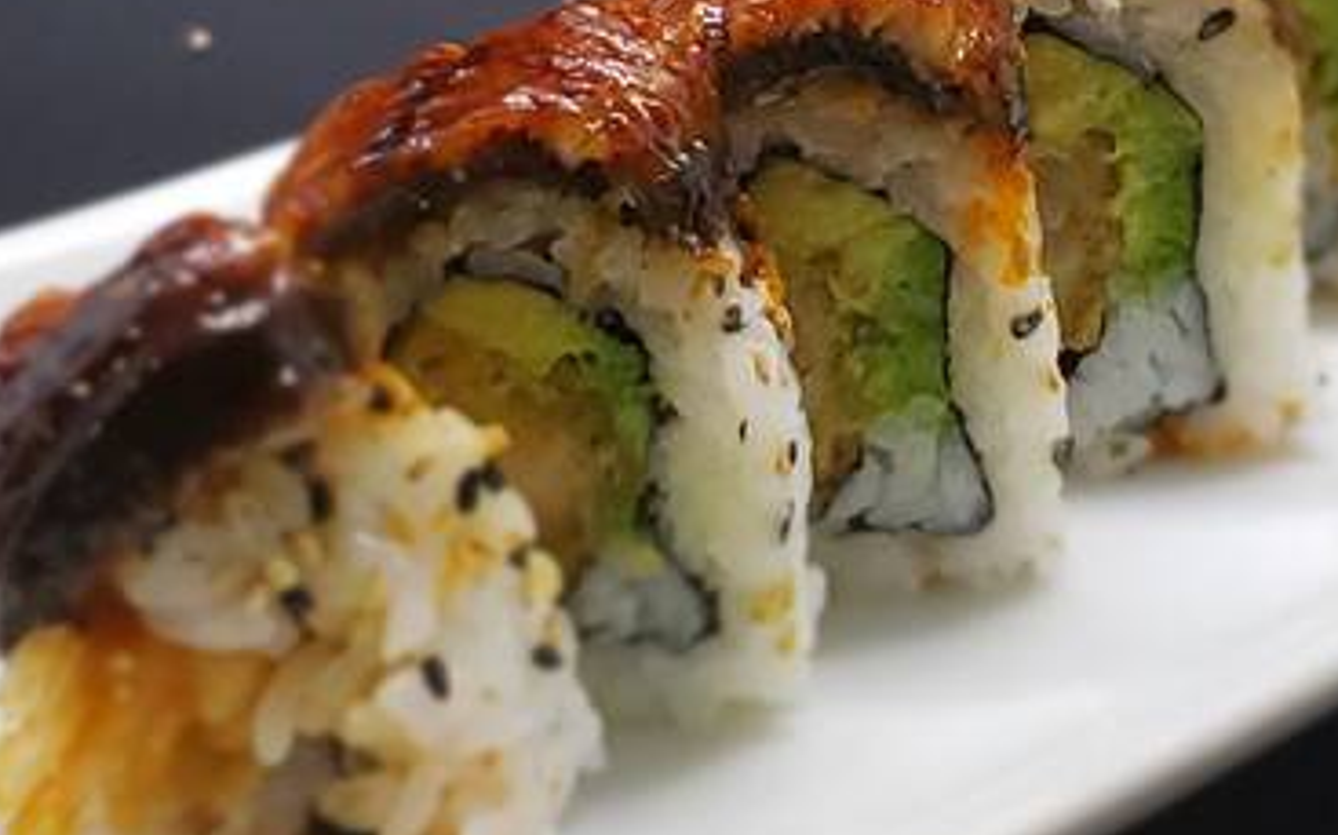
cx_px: 813
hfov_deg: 45.0
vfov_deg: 28.2
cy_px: 109
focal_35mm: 44
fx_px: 1604
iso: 125
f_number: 1.5
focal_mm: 4.3
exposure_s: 1/60
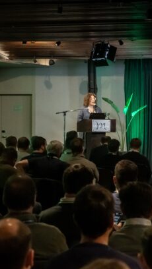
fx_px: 930
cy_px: 130
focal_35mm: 130
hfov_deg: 9.3
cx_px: 98
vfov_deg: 16.5
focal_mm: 50
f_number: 5.6
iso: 2500
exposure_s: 1/200
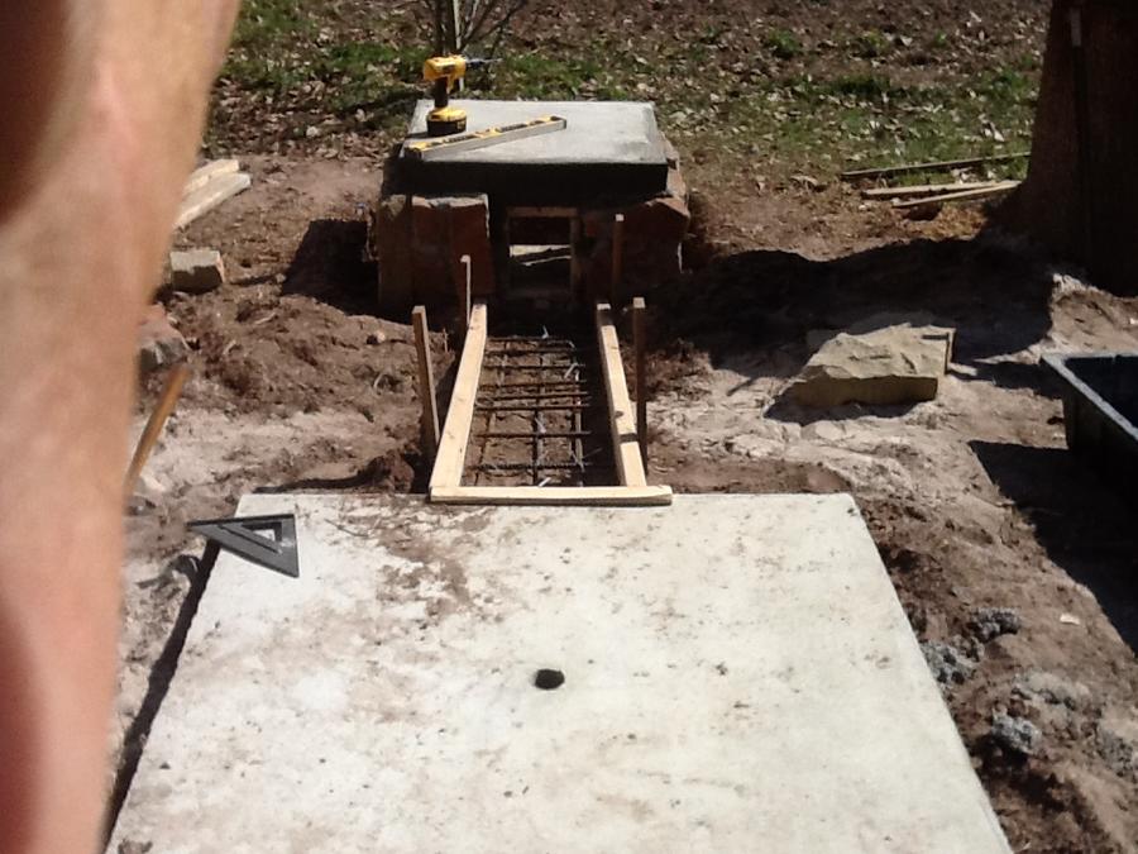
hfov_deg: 42.9
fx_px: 1446
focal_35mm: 44
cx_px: 569
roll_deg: +0.6
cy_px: 427
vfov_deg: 32.9
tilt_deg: -23.9
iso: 40
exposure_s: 1/2433
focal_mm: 2.03
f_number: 2.4
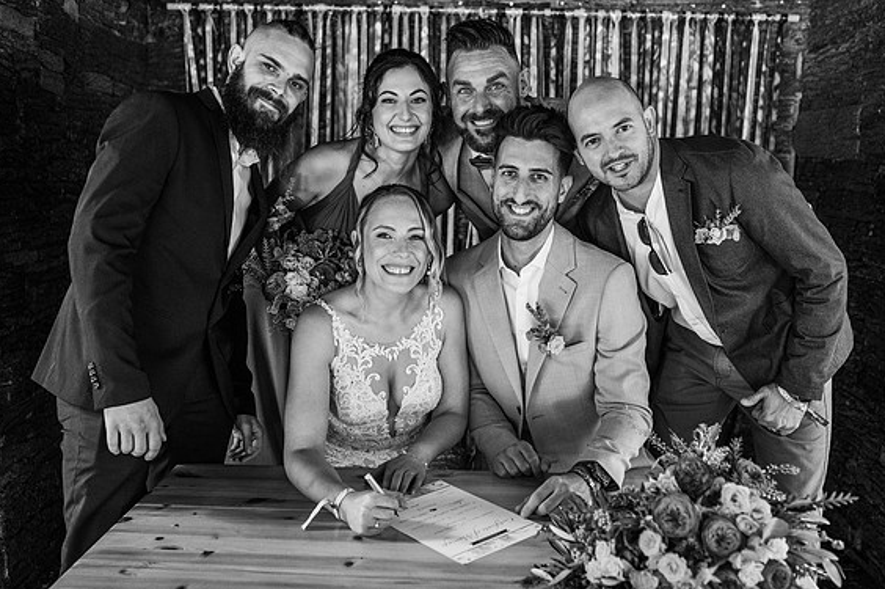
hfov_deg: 53.2
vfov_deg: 36.8
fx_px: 884
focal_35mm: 36
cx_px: 438
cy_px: 287
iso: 2800
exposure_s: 1/200
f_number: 2.8
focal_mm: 35
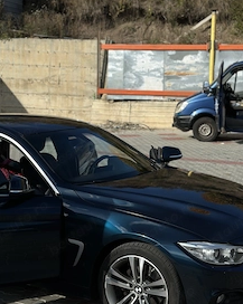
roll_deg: -1.8
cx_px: 129
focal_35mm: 69
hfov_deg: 22.1
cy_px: 162
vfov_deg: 27.5
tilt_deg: -6.1
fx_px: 621
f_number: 1.78
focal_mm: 6.86
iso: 100
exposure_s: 1/5882
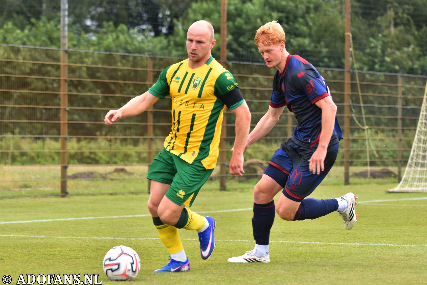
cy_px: 142
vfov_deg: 9.0
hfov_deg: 13.4
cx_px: 214
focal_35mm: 153
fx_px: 1815
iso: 250
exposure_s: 1/800
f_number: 3.2
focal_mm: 102
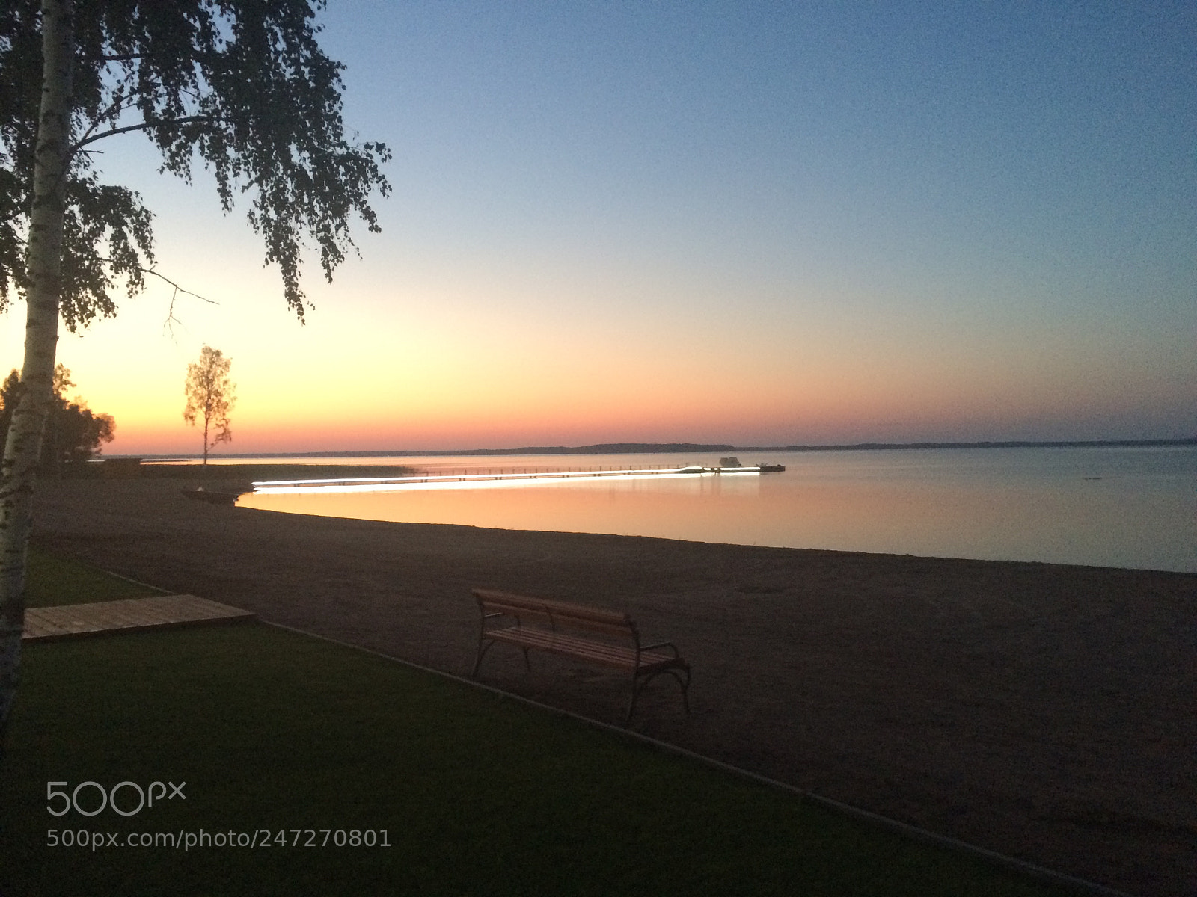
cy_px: 448
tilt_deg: +0.5
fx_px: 1003
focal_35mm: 29
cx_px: 598
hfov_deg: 61.7
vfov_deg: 48.2
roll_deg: +0.7
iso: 320
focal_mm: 4.15
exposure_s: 1/20
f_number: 2.2
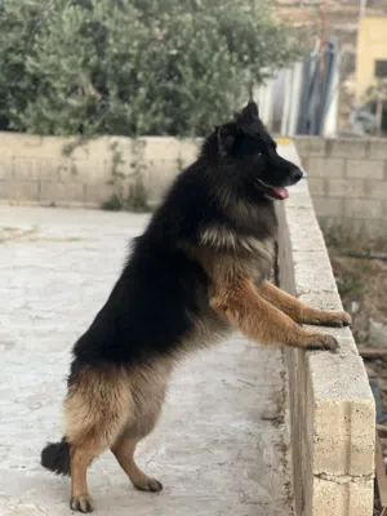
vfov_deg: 25.3
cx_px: 194
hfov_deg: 19.1
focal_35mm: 77
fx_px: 1148
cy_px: 258
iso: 320
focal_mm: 9
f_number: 2.8
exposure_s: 1/40
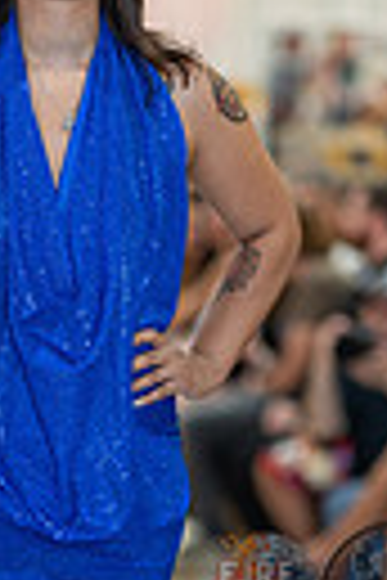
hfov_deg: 4.6
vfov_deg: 6.9
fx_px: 4789
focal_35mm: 297
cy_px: 602
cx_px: 14
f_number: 1.4
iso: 200
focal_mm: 85
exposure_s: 1/160
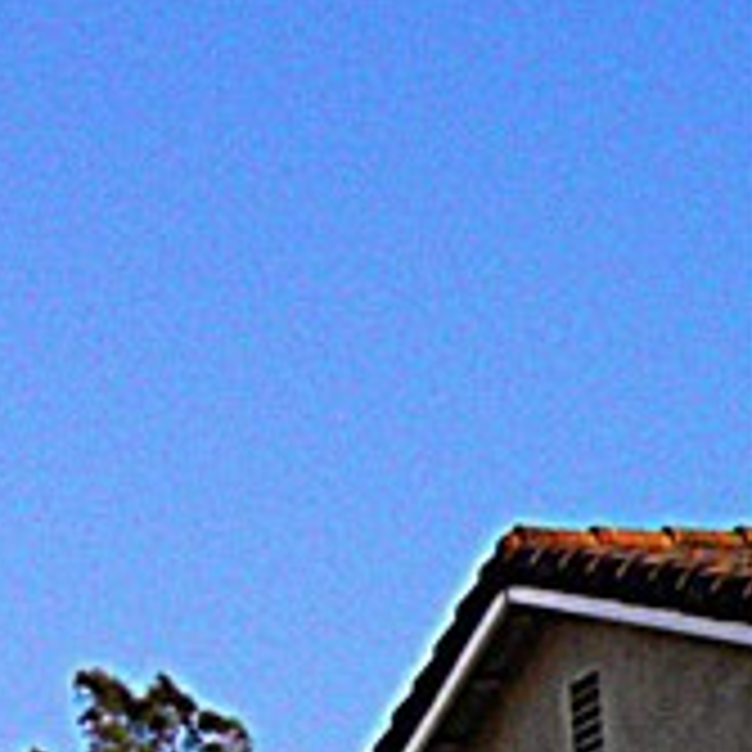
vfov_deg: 10.5
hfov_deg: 8.7
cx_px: -1549
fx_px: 4006
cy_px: 991
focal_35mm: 163
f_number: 5.9
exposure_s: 1/320
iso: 50
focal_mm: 5.5
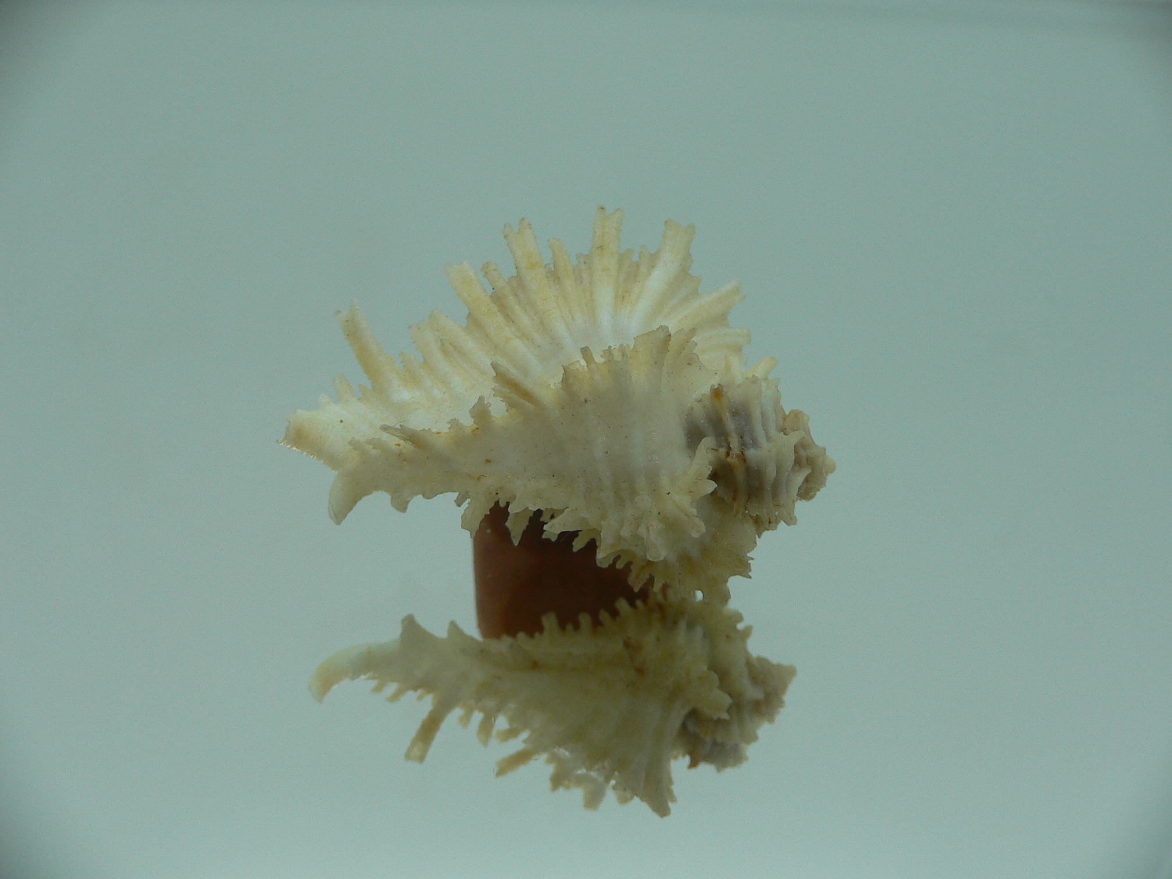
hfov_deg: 52.6
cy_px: 440
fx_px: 1185
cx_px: 586
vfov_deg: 40.7
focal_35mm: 35
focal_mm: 4.6
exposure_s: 1/60
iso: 80
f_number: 2.8
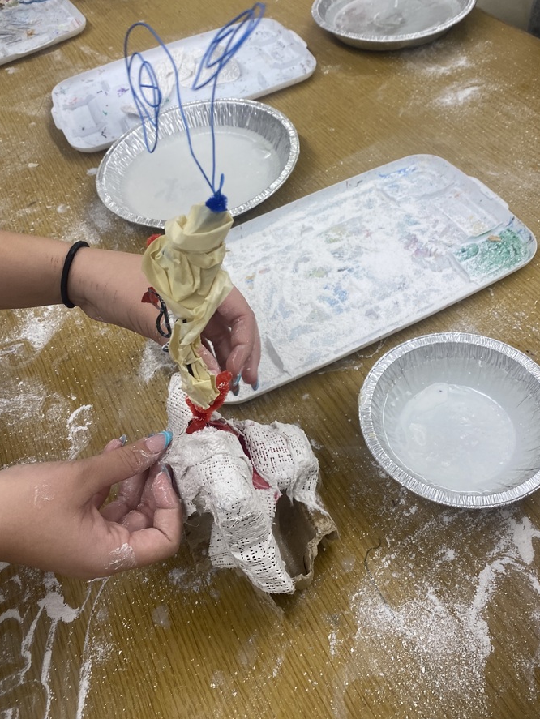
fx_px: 624
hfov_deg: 46.8
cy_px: 310
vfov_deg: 59.7
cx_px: 278
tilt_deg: -50.6
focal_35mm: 30
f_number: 1.8
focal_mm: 4.25
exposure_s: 1/120
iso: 80
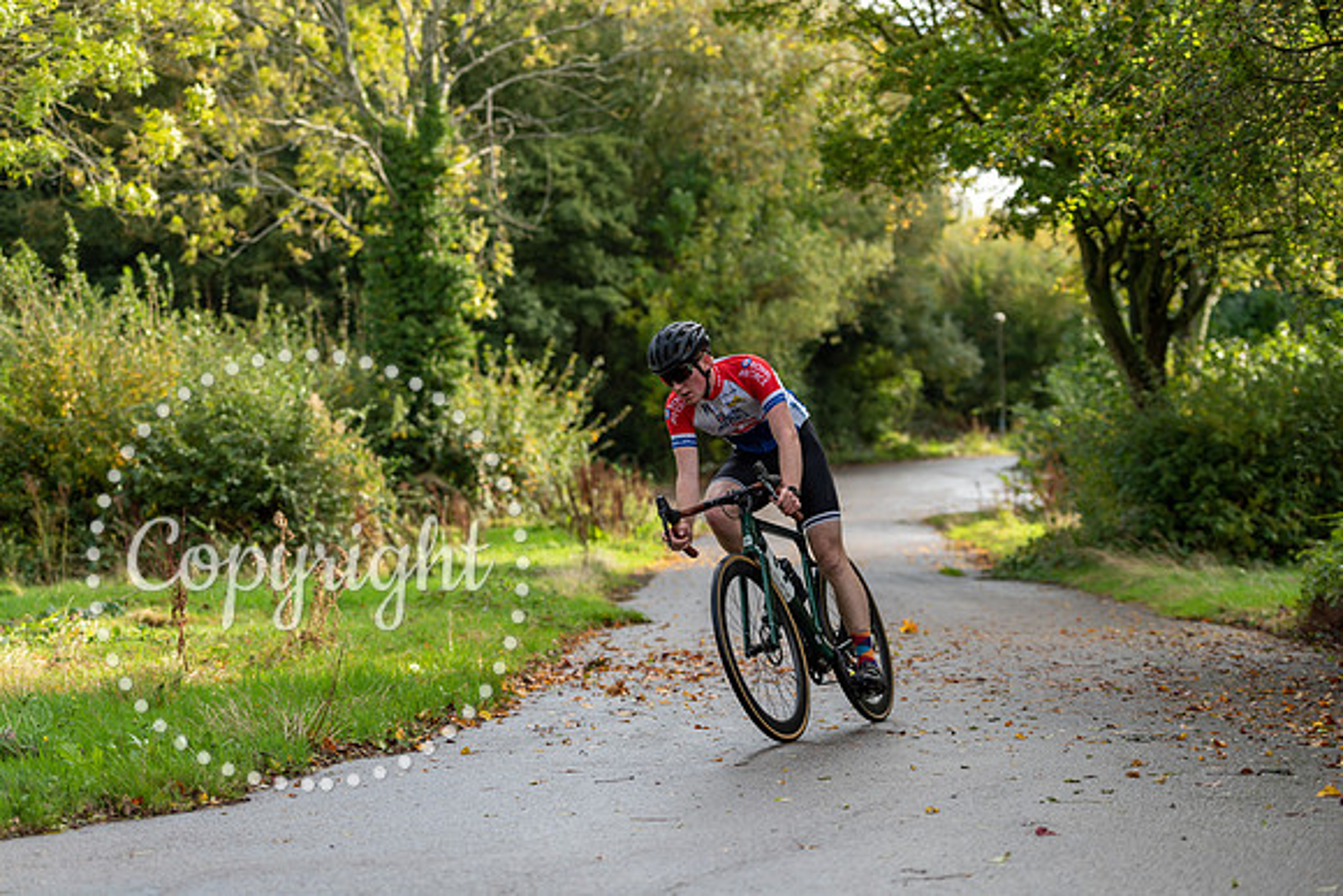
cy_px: 448
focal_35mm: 82
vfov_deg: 16.7
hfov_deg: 24.8
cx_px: 672
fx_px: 3060
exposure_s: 1/500
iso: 200
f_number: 3.2
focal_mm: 82
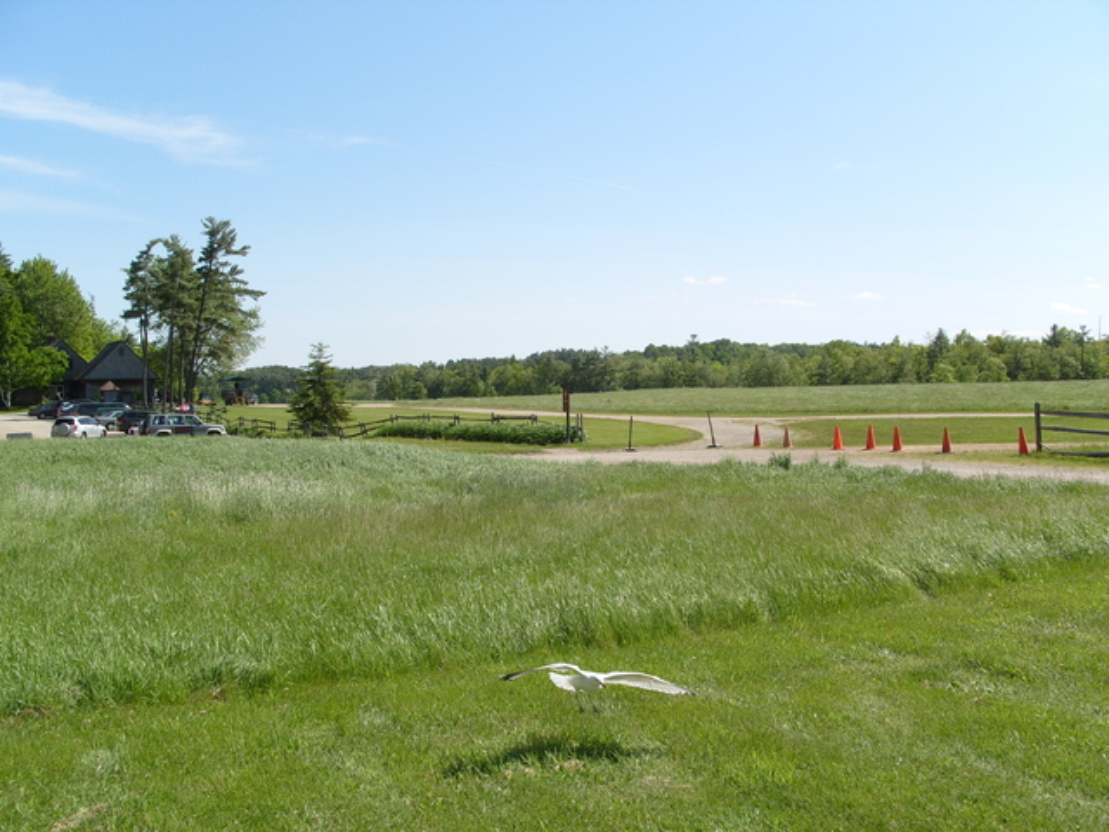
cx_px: 554
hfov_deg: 52.6
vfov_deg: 40.7
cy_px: 416
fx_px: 1121
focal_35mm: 35
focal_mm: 7.8
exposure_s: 1/750
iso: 80
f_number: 4.8
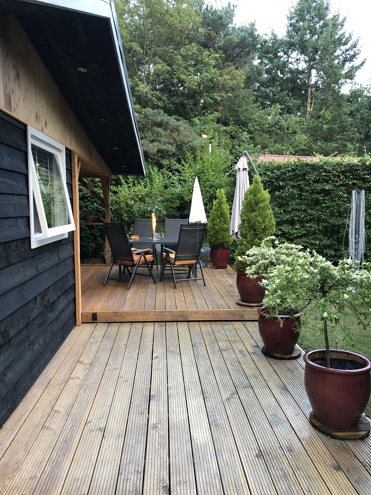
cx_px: 186
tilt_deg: -5.8
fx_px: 400
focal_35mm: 28
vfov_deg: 63.4
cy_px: 248
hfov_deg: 49.7
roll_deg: +0.2
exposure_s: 1/15
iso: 50
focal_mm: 4
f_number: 1.8
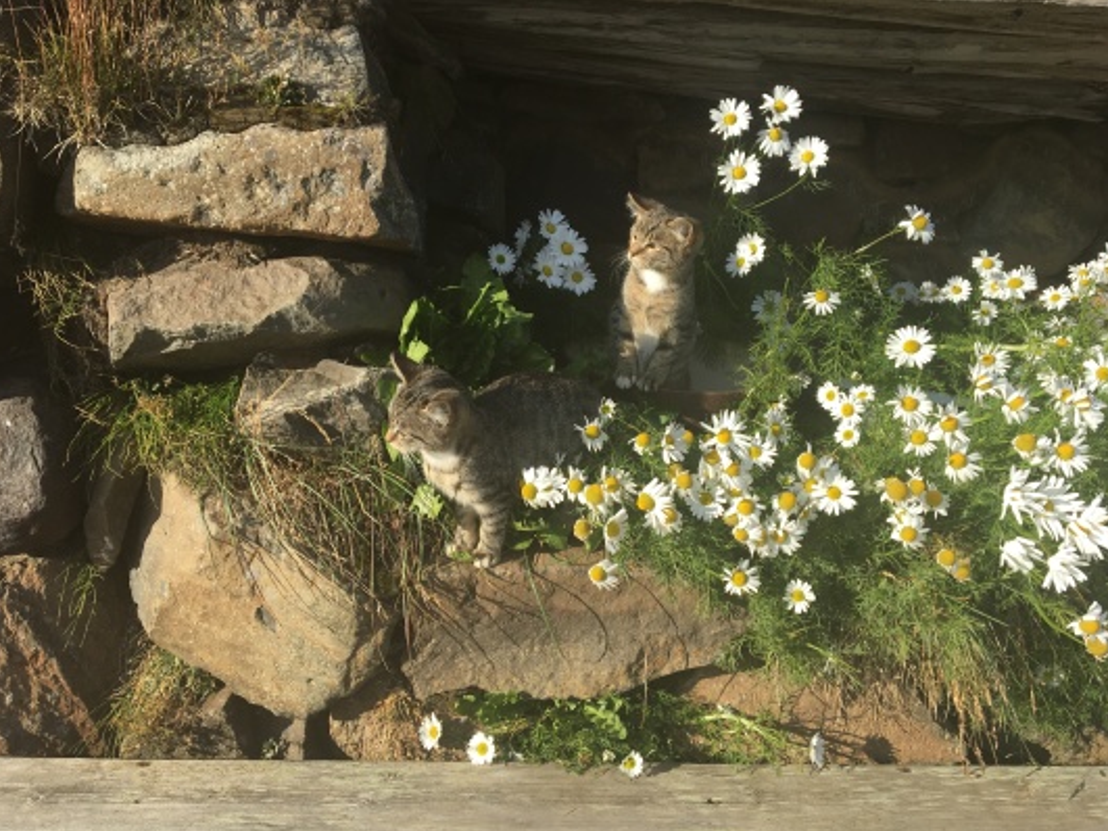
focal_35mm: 30
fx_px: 960
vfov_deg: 46.8
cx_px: 550
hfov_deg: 60.0
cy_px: 409
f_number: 2.2
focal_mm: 4.15
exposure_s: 1/777
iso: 25
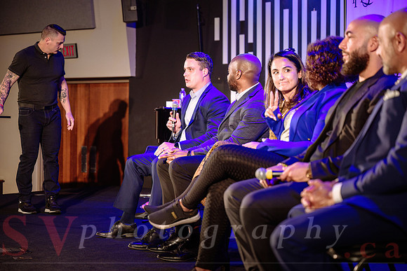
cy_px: 136
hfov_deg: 28.8
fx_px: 792
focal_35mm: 70
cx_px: 204
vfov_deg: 19.5
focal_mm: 70
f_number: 2.8
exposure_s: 1/160
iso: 1250
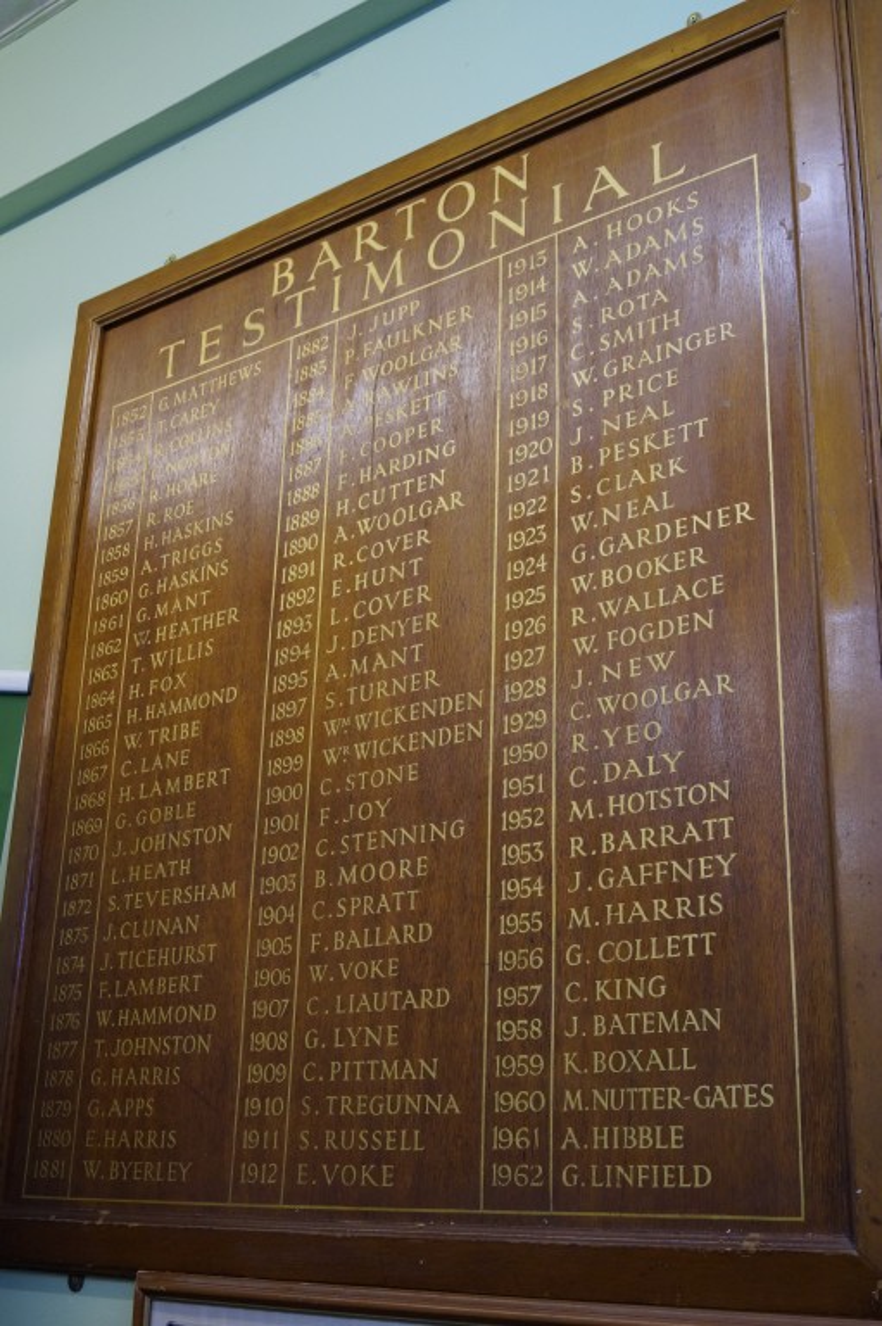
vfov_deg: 49.6
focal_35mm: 39
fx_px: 1435
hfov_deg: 34.2
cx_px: 441
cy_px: 663
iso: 1000
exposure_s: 1/160
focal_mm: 26
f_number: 4.5
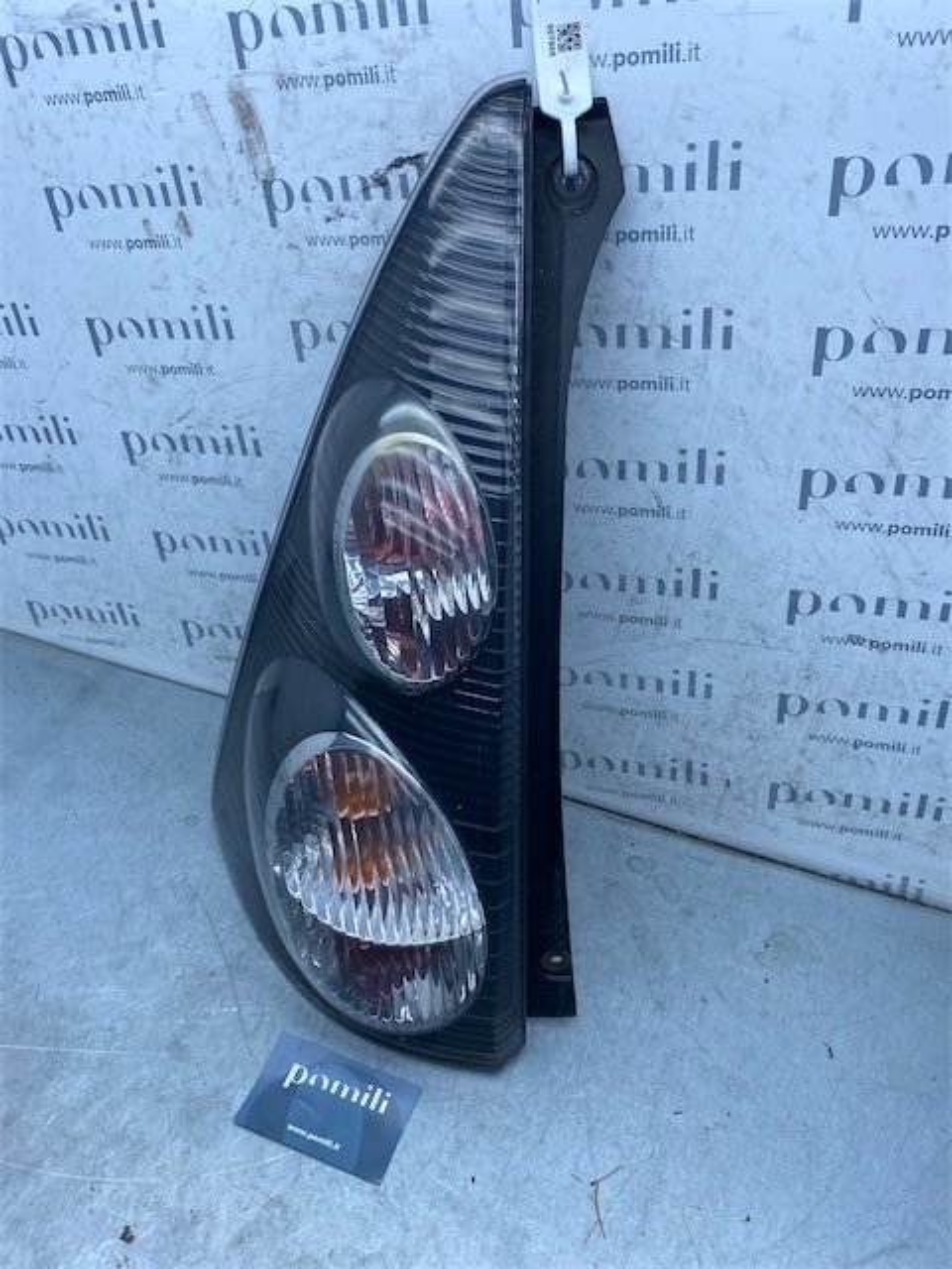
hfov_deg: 53.1
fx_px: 953
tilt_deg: -38.6
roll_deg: -5.7
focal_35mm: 26
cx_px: 476
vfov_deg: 67.3
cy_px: 634
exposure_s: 1/858
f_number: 1.8
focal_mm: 4.25
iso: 32
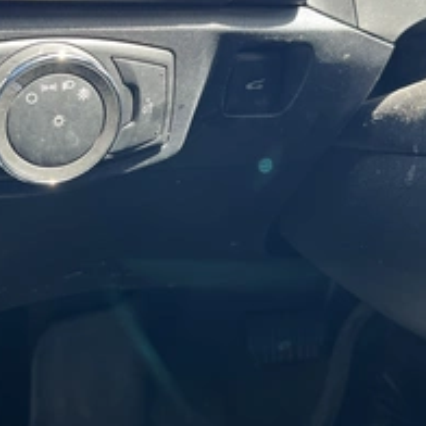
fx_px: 654
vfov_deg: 35.4
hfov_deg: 35.9
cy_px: 115
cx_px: 159
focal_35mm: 47
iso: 64
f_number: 1.6
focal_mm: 5.1
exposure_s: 1/121
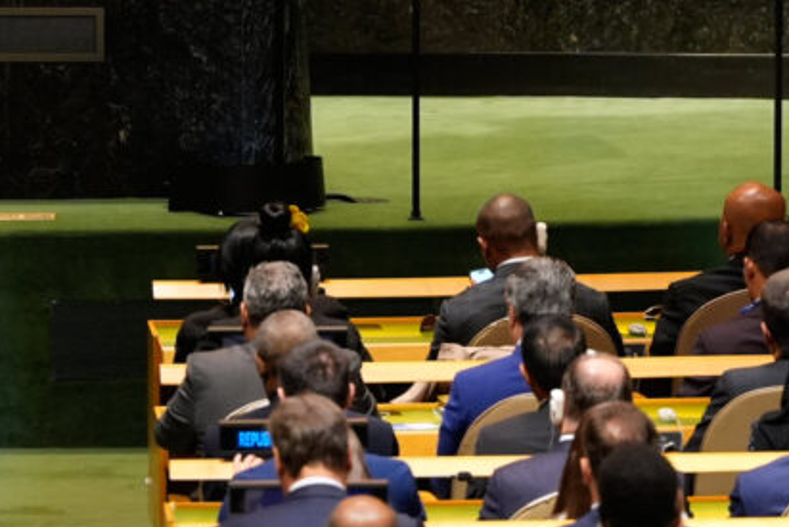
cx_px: 40
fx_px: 11488
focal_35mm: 524
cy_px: 15
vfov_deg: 2.6
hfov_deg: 3.9
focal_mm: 180
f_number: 4
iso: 1600
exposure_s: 1/125
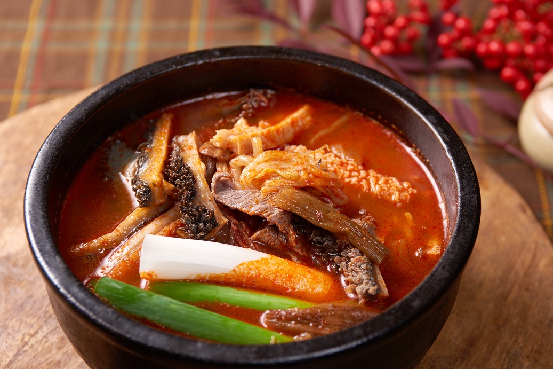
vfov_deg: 16.8
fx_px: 1244
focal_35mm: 81
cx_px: 314
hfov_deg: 25.0
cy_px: 210
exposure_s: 1/160
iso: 40
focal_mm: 70
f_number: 8
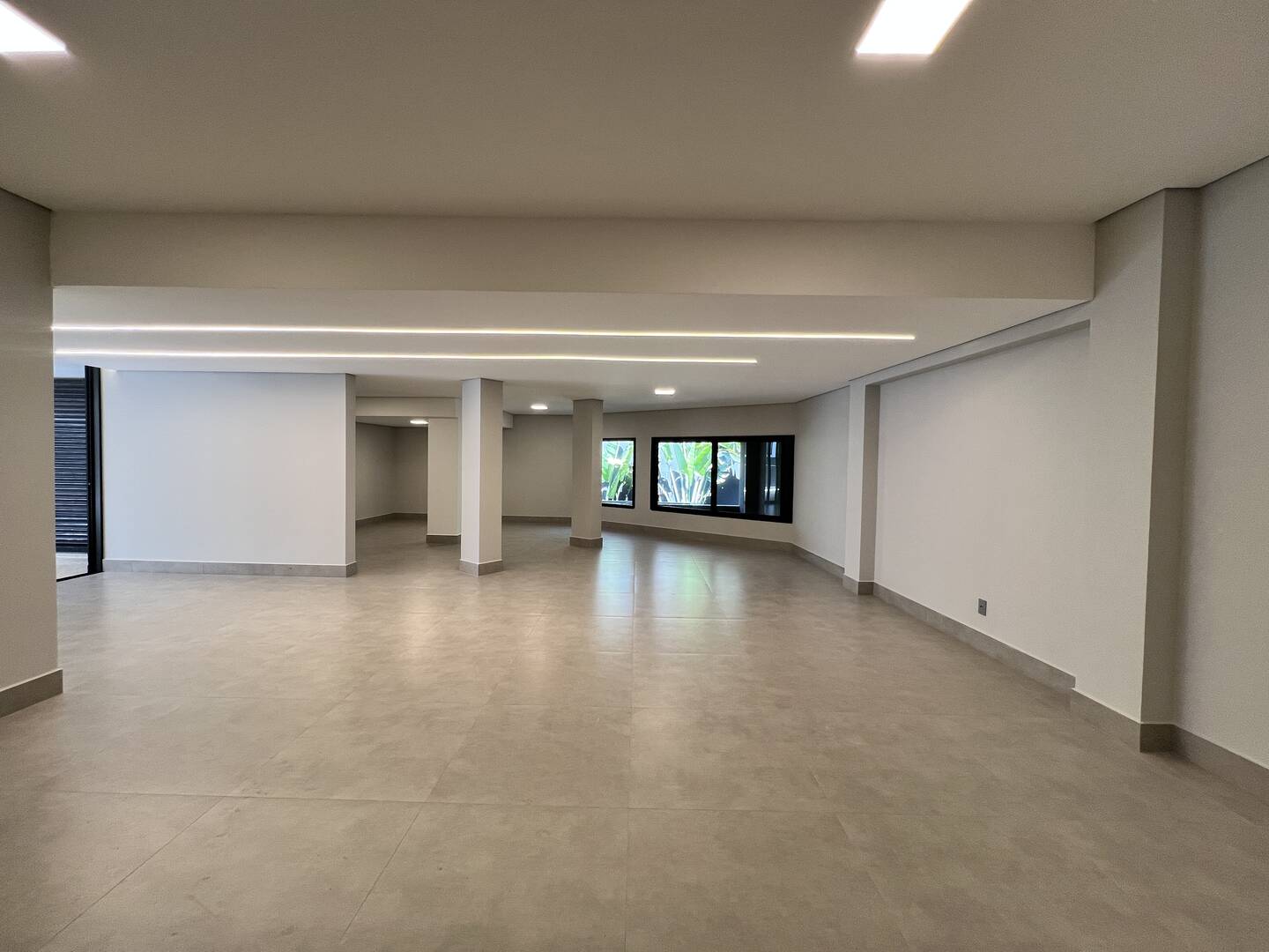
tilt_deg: -2.9
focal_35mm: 13
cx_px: 634
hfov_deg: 106.2
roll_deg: -0.5
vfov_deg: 89.9
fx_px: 477
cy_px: 476
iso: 125
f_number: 1.8
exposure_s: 1/99
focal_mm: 1.57
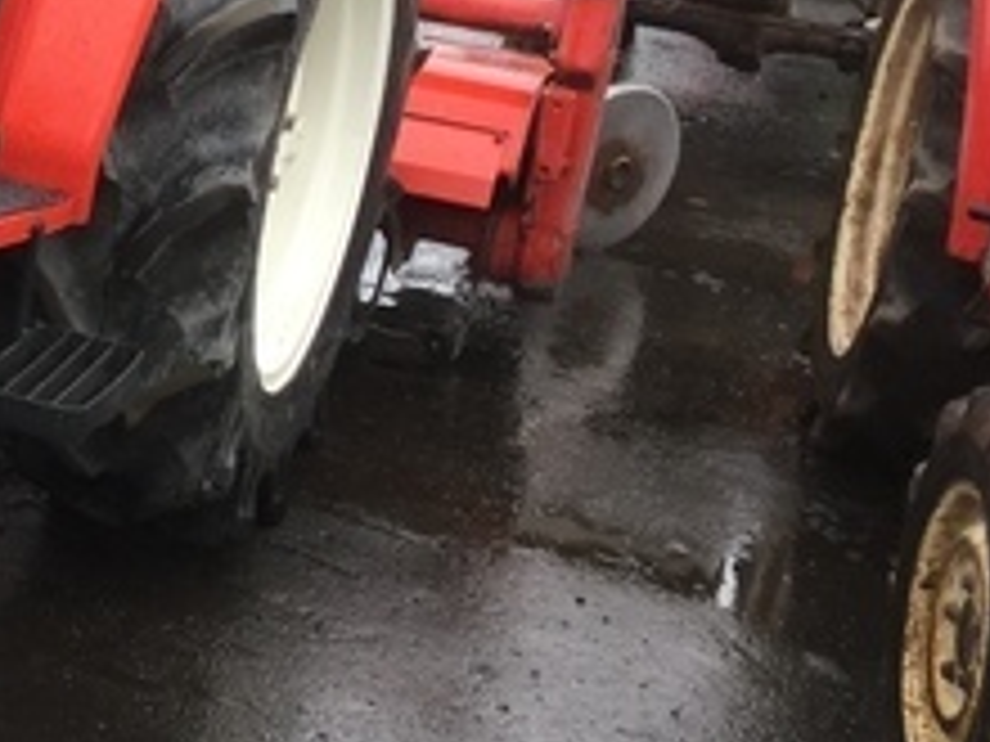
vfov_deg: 16.3
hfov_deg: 19.7
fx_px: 2574
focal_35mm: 90
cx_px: -374
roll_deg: -6.3
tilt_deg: -18.3
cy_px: 184
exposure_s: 1/120
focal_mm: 3.3
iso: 32
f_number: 2.4
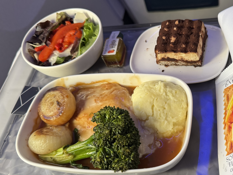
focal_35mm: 40
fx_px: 269
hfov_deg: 45.4
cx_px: 171
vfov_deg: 35.9
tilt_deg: -55.1
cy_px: 100
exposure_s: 1/116
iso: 200
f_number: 1.78
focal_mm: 6.76
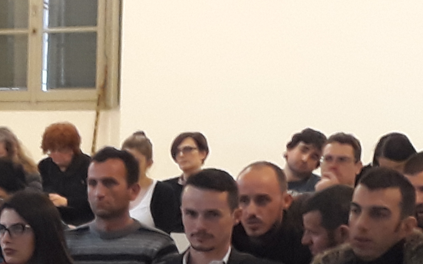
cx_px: -139
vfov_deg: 13.1
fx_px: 1107
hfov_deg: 19.8
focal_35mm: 96
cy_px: 344
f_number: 1.9
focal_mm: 3.6
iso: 200
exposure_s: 1/25
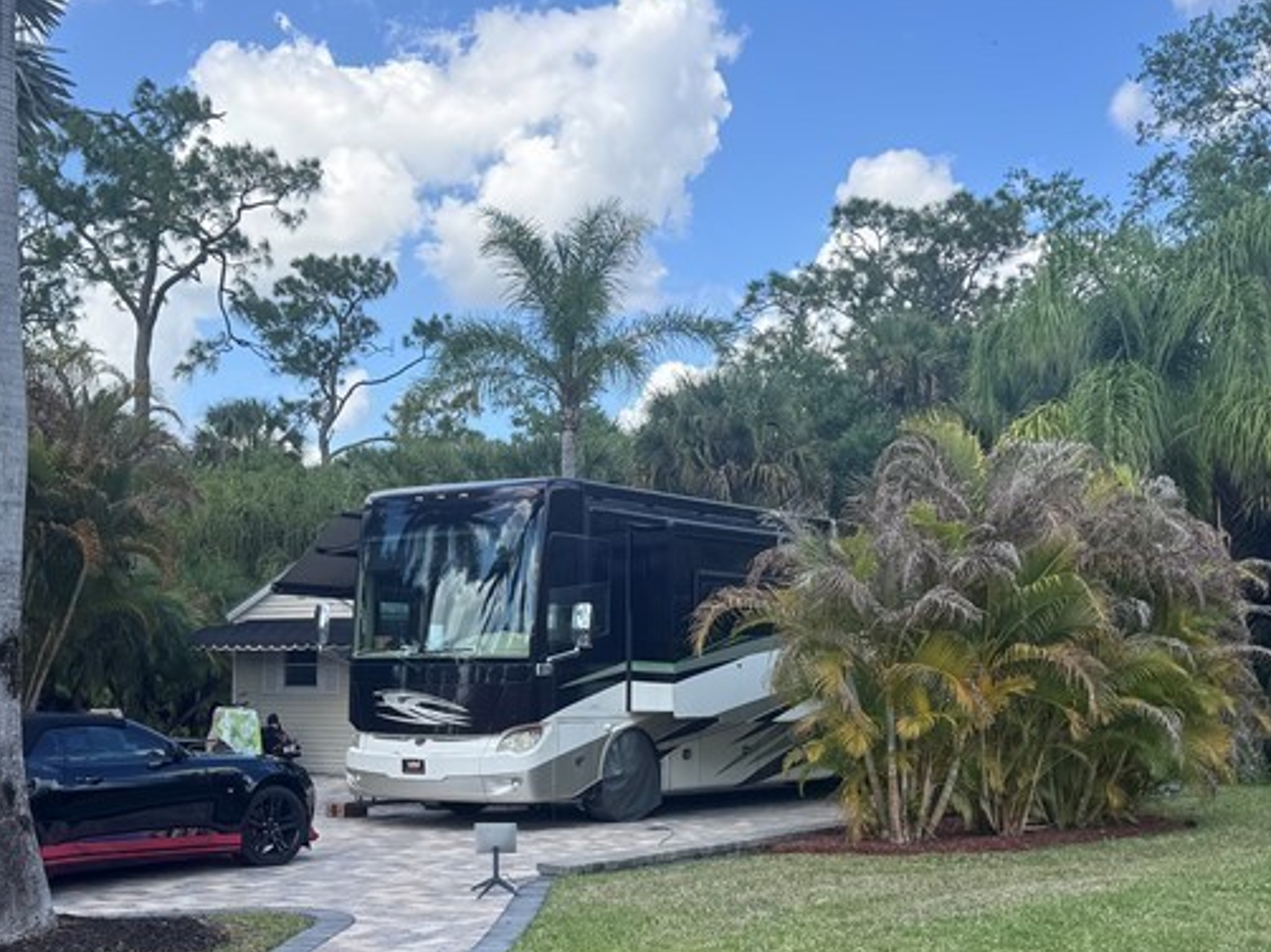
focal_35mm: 49
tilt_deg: -0.4
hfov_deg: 38.9
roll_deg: -0.6
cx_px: 613
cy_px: 661
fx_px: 1798
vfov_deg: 29.4
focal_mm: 6.76
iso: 80
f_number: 1.78
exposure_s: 1/1980
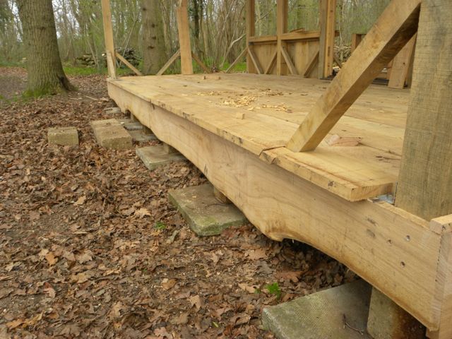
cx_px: 226
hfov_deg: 61.7
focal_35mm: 29
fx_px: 379
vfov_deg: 48.2
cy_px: 170
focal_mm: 5.2
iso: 64
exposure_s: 1/114
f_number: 3.5
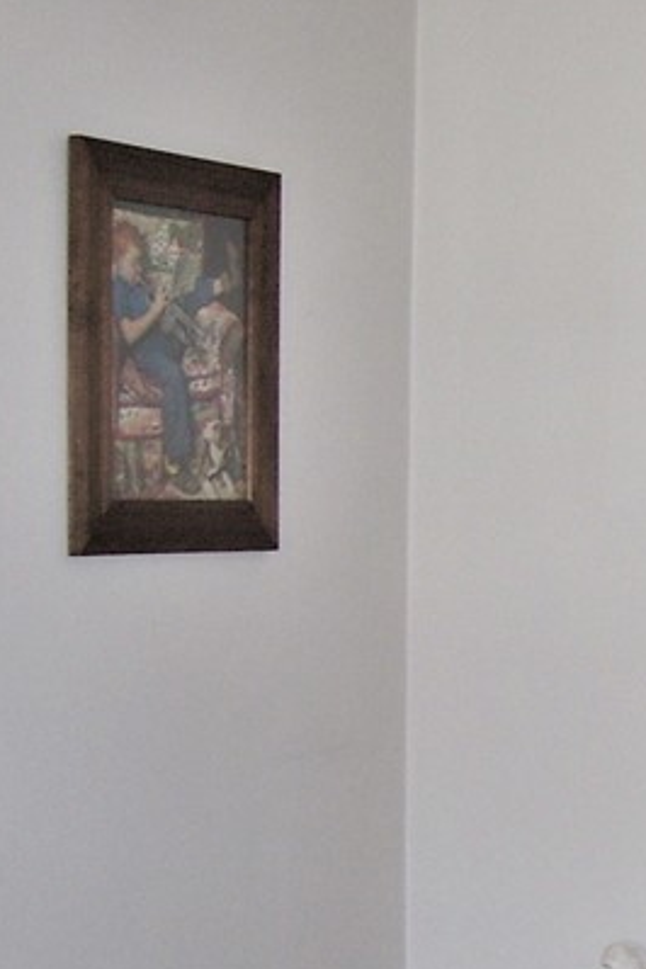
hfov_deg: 13.7
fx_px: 2584
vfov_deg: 21.0
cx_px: 845
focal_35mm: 96
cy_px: 789
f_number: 2.7
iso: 80
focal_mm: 6
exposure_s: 1/60
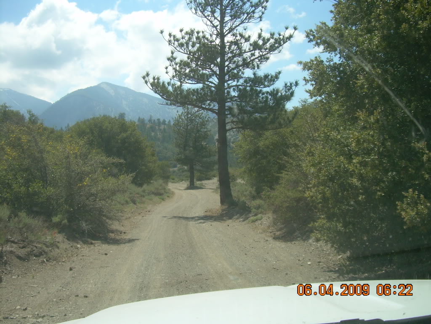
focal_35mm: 38
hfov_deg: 49.0
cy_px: 162
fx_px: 473
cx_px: 216
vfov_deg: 37.7
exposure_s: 1/707
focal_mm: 6.3
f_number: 4.6
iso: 50
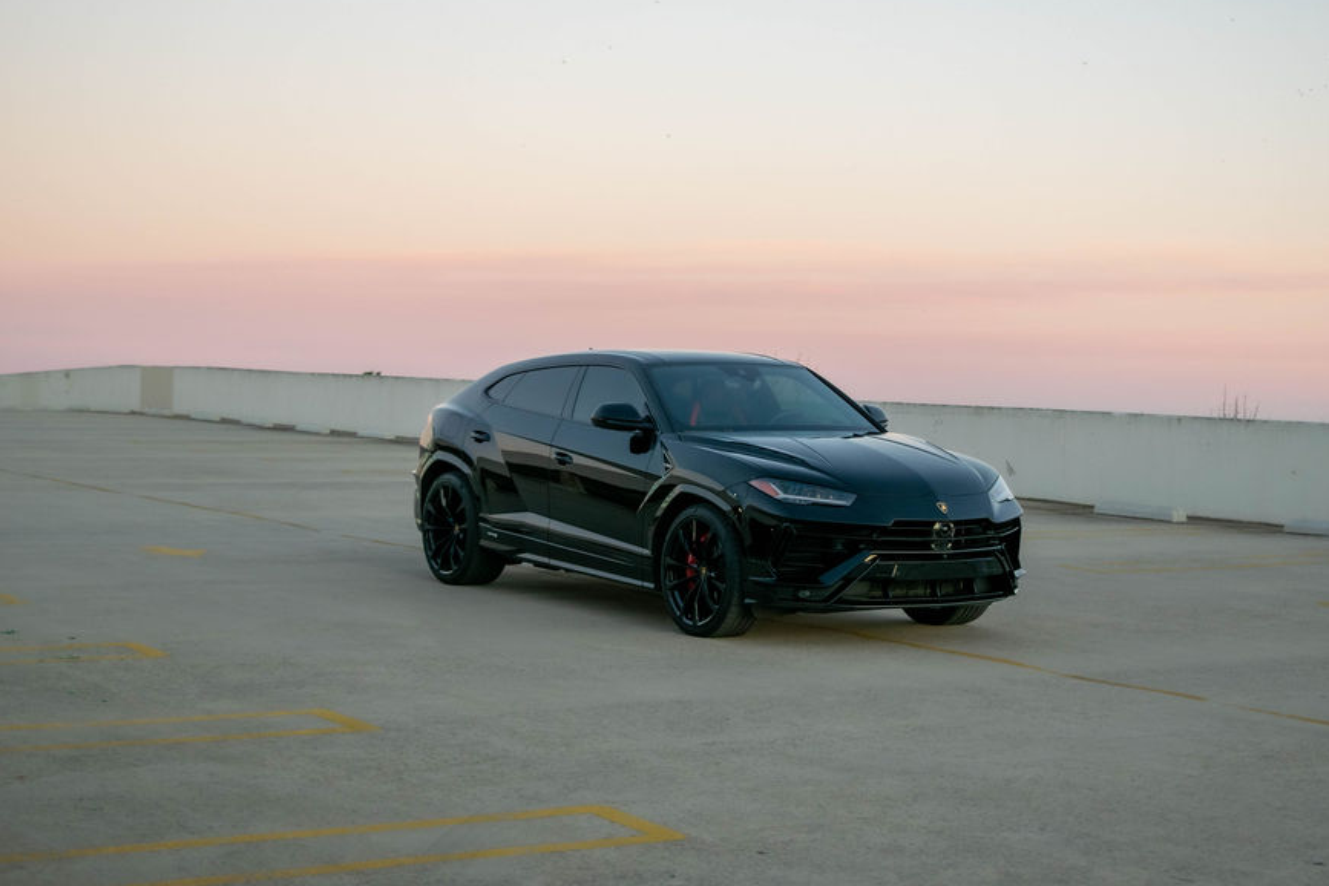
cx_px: 747
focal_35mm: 62
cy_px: 392
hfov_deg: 32.3
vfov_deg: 21.9
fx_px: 2289
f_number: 5
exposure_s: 1/100
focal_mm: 35
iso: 400
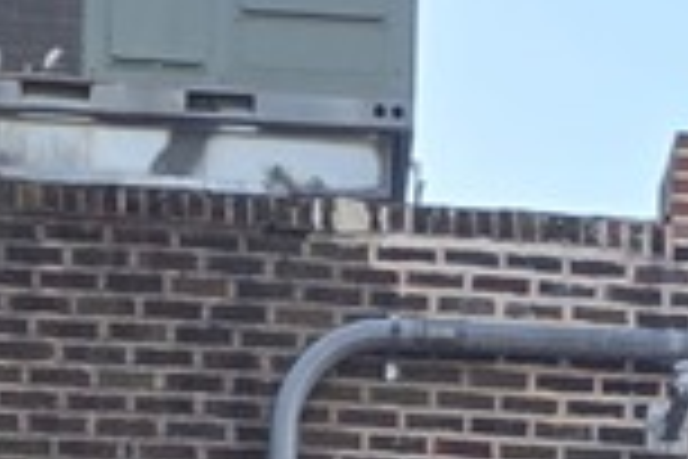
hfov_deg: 10.9
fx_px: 3593
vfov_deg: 5.4
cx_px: 315
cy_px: 2408
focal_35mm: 188
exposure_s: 1/244
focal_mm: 5.4
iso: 25
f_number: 1.8
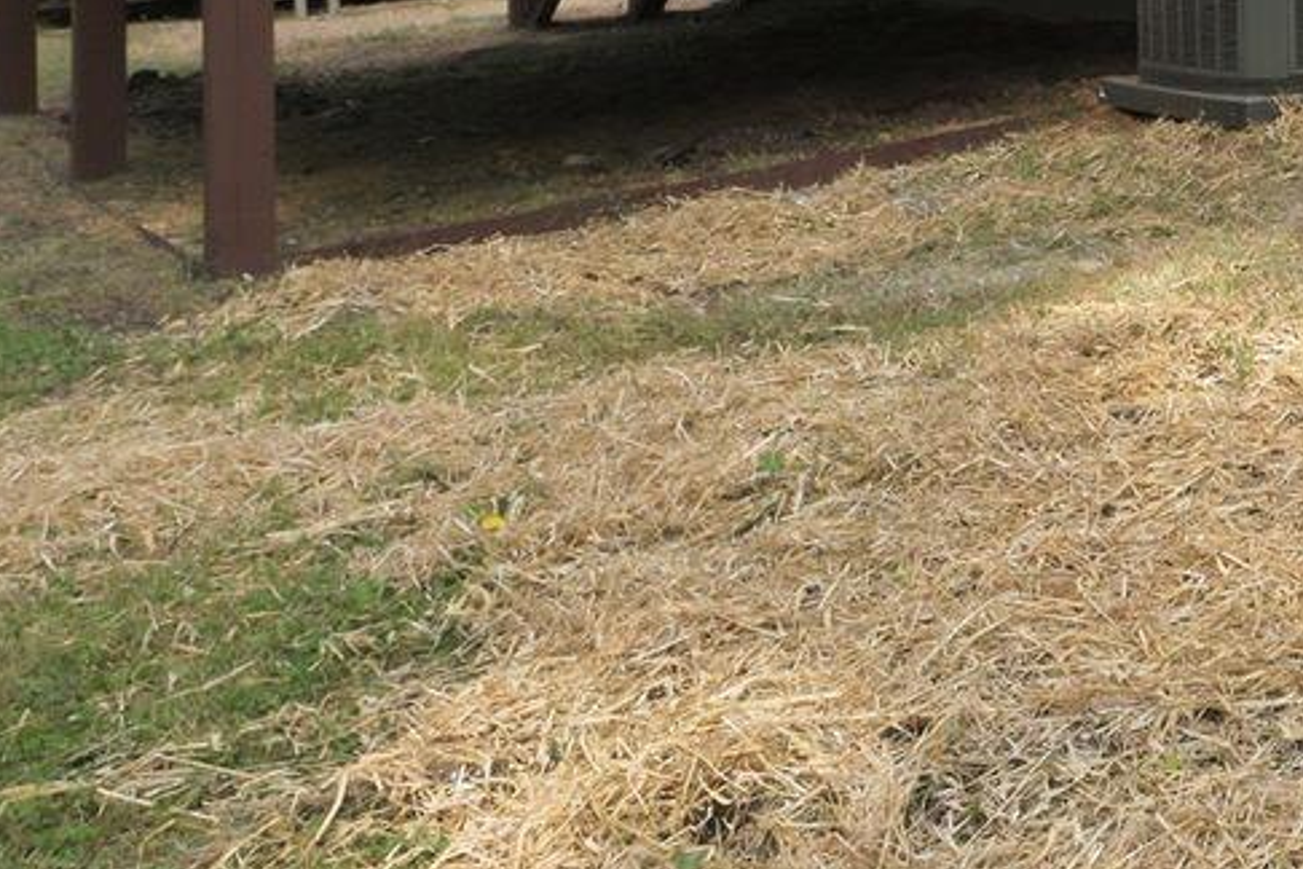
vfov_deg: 21.3
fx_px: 2135
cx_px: 1866
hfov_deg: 26.4
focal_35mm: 59
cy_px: -197
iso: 200
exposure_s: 1/160
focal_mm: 14
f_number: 9
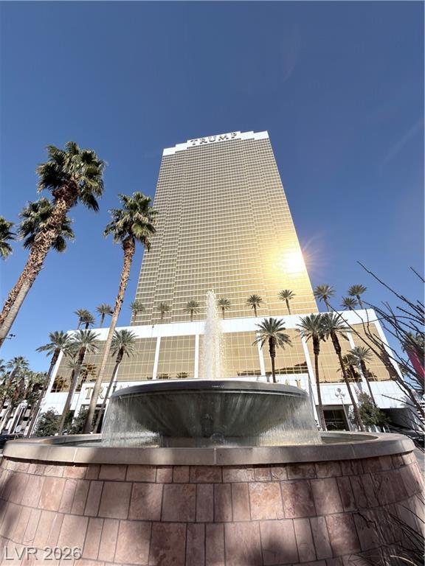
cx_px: 212
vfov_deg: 102.1
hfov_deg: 85.7
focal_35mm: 14
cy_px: 283
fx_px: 229
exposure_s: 1/1359
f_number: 2.2
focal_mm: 2.22
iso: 16
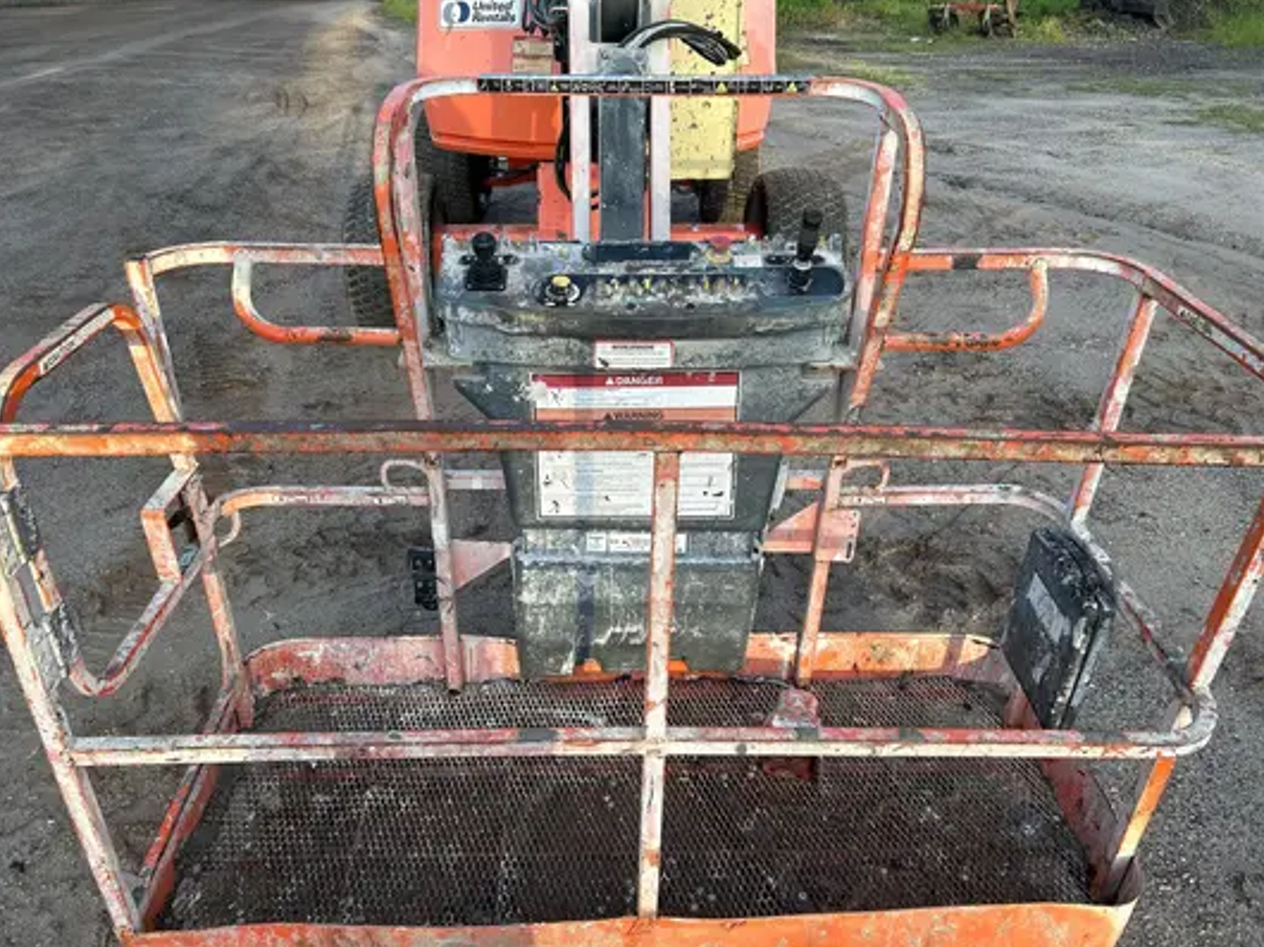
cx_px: 611
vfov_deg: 51.3
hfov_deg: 65.3
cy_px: 476
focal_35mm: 27
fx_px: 985
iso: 50
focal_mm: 5.7
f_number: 1.5
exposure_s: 1/674
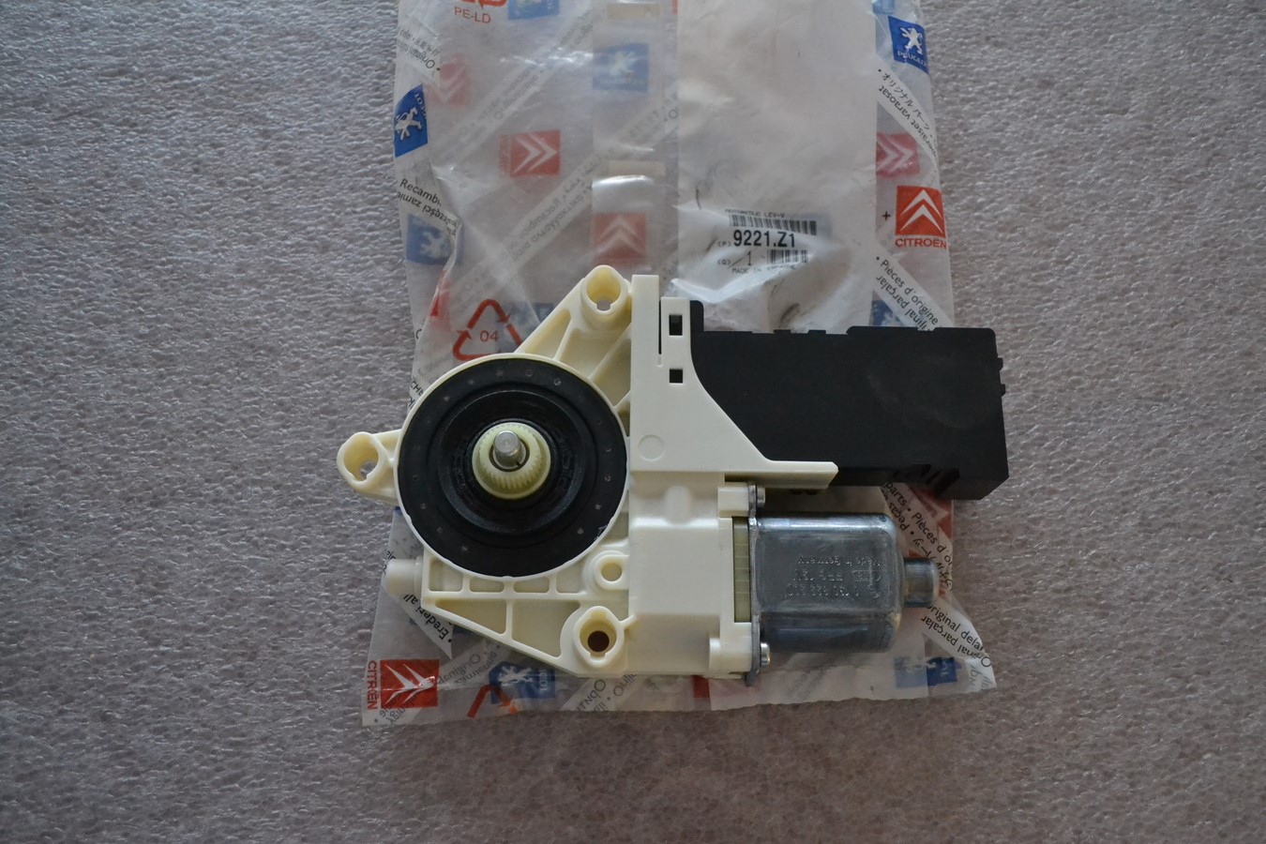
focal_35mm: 33
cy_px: 422
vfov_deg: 40.0
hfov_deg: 57.2
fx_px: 1160
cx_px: 633
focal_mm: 22
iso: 2800
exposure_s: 1/60
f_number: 4
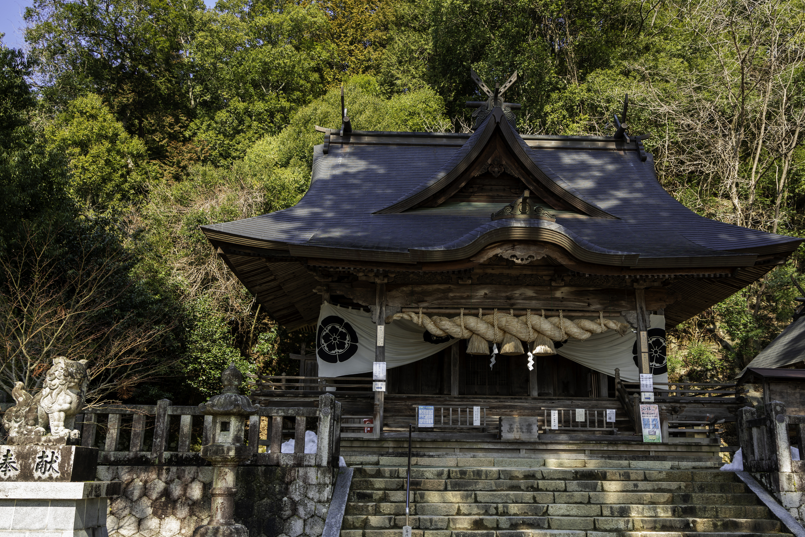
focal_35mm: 31
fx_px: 693
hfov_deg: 60.1
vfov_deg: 42.3
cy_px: 256
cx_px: 455
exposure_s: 1/60
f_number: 5.6
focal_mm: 26
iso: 64
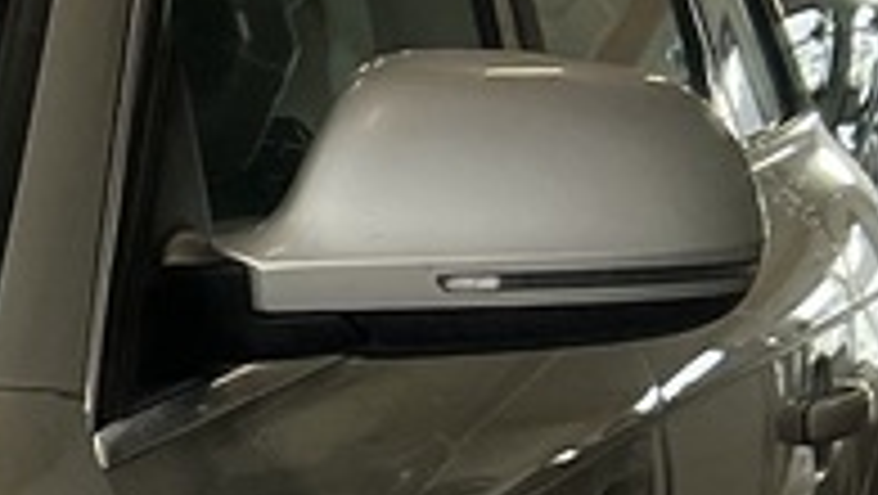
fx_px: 4869
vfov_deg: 5.4
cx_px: -1625
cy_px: 1665
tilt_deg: -19.7
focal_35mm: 209
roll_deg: +0.8
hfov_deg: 8.7
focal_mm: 5.7
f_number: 1.5
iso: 40
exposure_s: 1/190
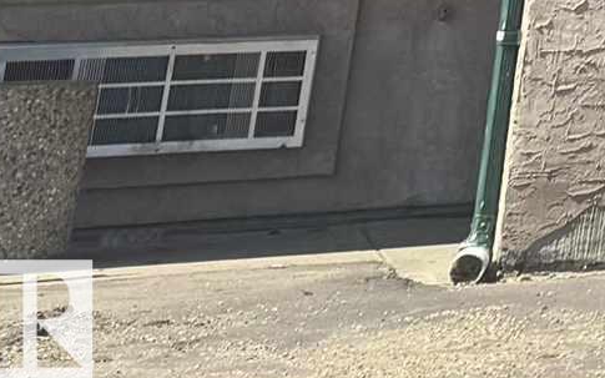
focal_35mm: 161
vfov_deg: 6.8
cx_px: 1884
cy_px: -1008
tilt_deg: +17.4
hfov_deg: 9.6
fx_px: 2654
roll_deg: +1.0
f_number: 1.78
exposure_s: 1/2833
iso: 80
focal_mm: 6.76
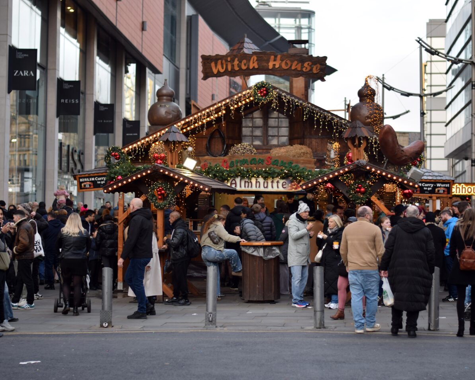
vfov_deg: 18.1
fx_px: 1195
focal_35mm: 85
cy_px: 191
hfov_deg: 22.5
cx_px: 242
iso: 100
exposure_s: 1/320
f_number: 1.8
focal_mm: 50
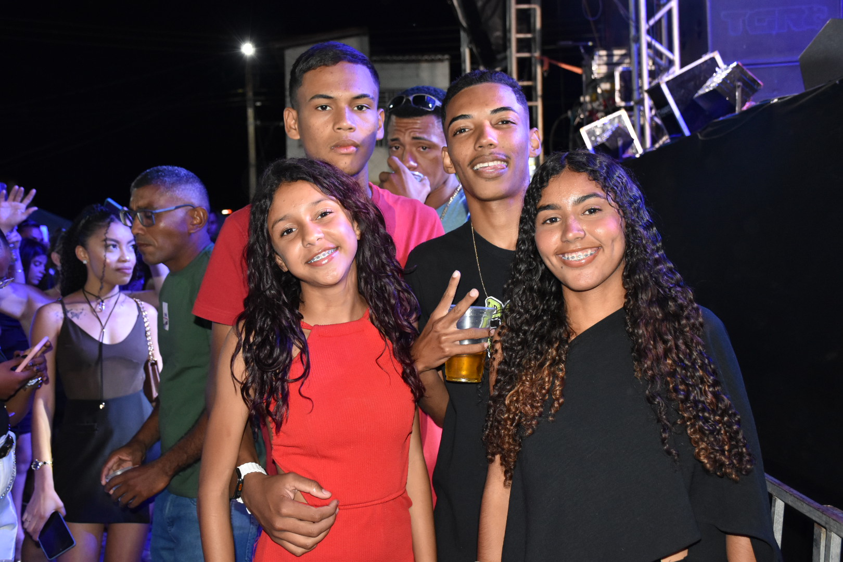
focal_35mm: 39
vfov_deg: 34.2
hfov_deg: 49.6
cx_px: 422
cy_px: 281
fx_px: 913
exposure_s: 1/100
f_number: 3.8
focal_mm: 26
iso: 1600
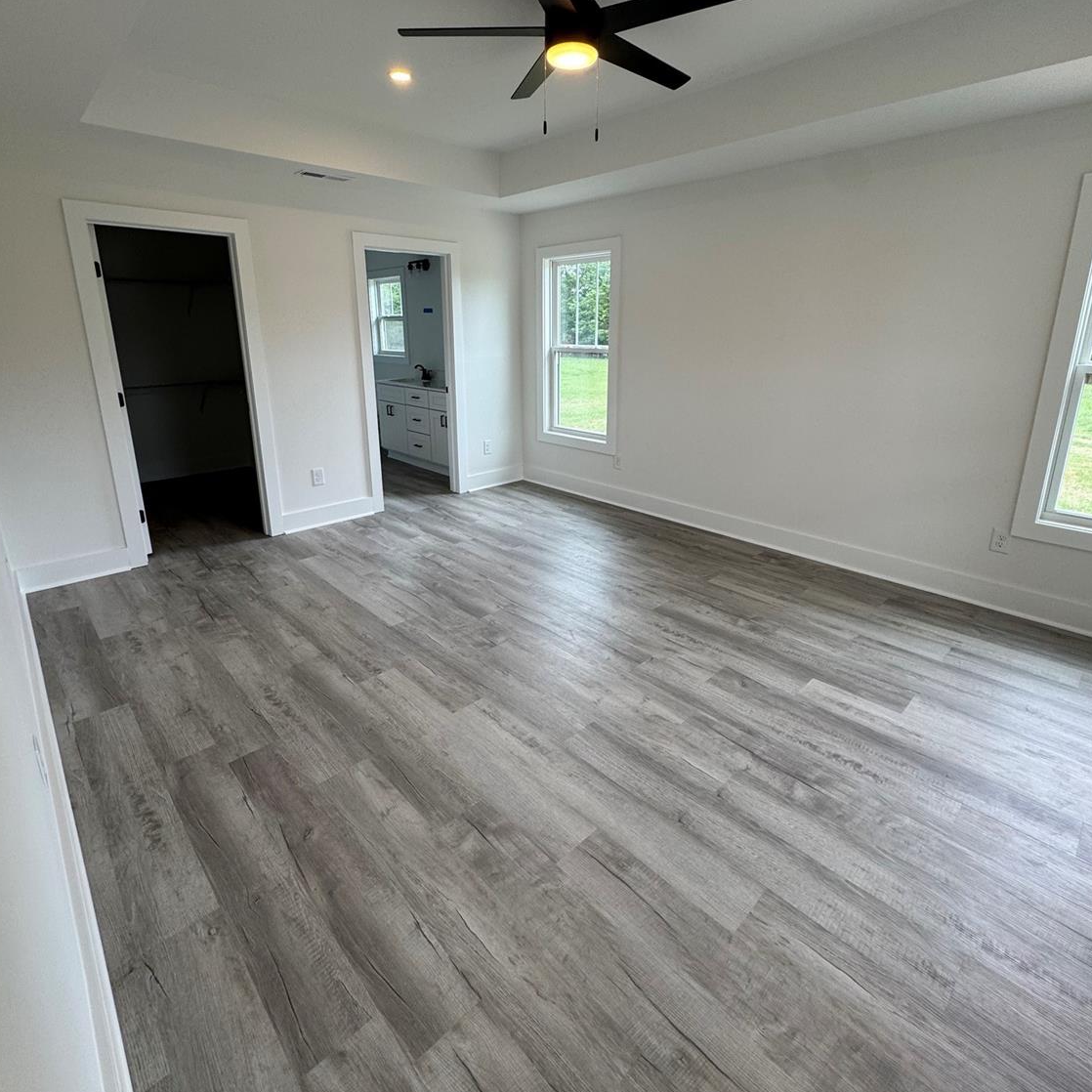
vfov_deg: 83.6
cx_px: 549
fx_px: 607
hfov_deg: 84.0
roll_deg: +0.8
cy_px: 482
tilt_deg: -14.9
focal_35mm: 17
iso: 64
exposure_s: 1/120
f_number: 2.2
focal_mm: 2.22
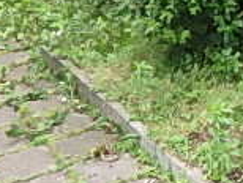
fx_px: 612
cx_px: 358
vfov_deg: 16.2
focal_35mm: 87
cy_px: -47
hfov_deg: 19.7
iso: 125
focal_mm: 3.7
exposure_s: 1/80
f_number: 3.5
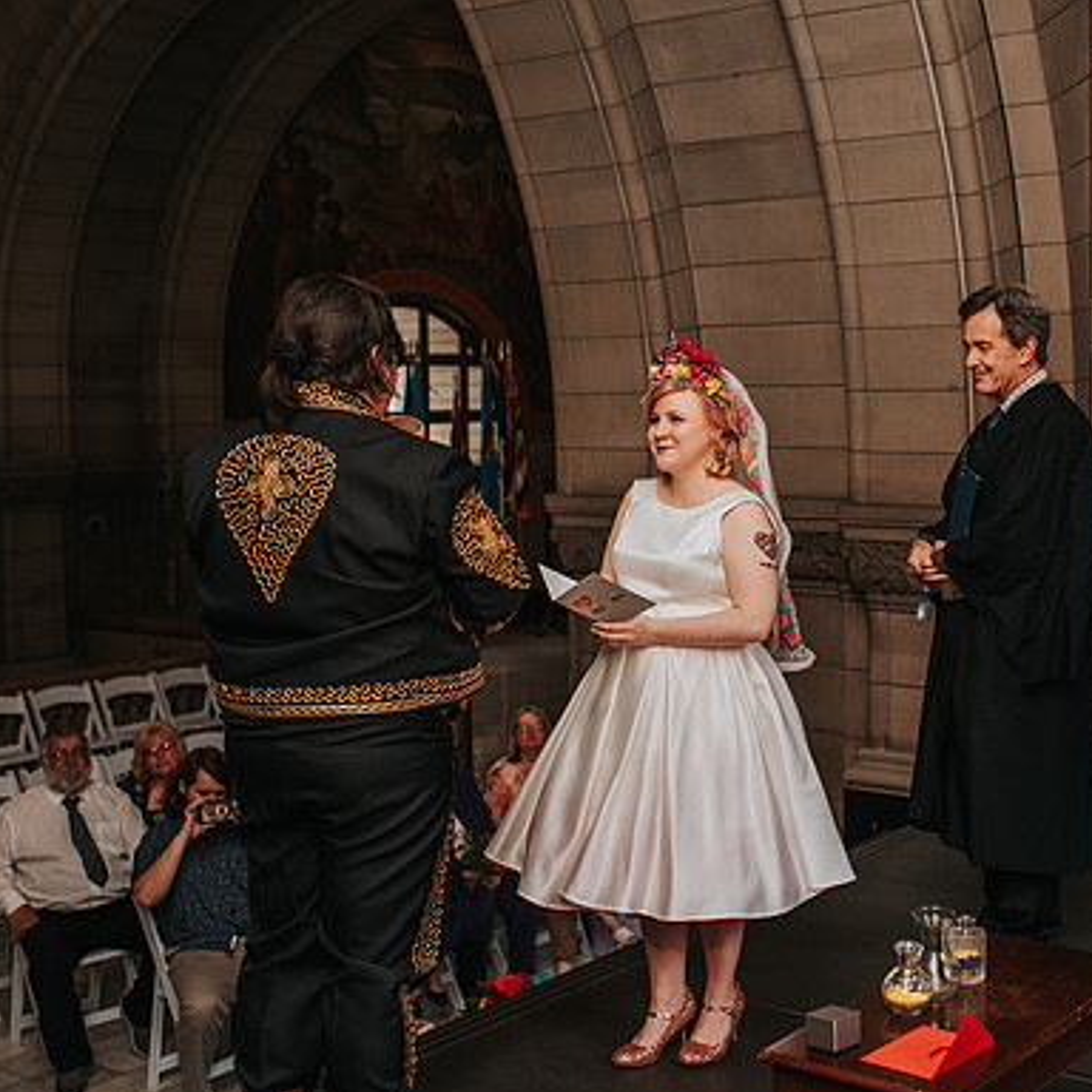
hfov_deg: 35.0
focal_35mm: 48
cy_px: 509
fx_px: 1713
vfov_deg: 35.3
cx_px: 720
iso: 1000
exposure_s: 1/200
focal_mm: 35
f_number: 3.2
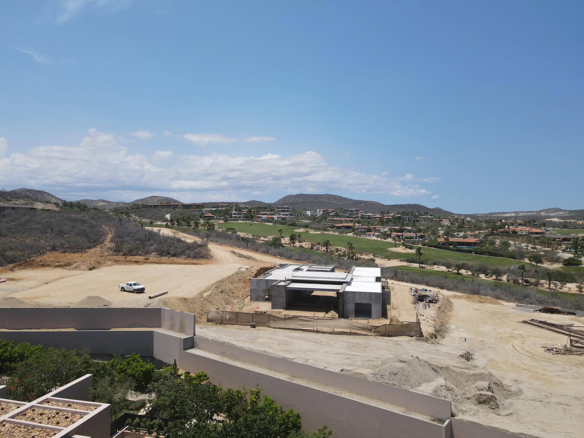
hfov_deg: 71.6
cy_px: 219
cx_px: 292
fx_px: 405
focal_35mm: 24
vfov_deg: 56.8
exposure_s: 1/1000
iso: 100
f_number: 2.8
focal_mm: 4.5
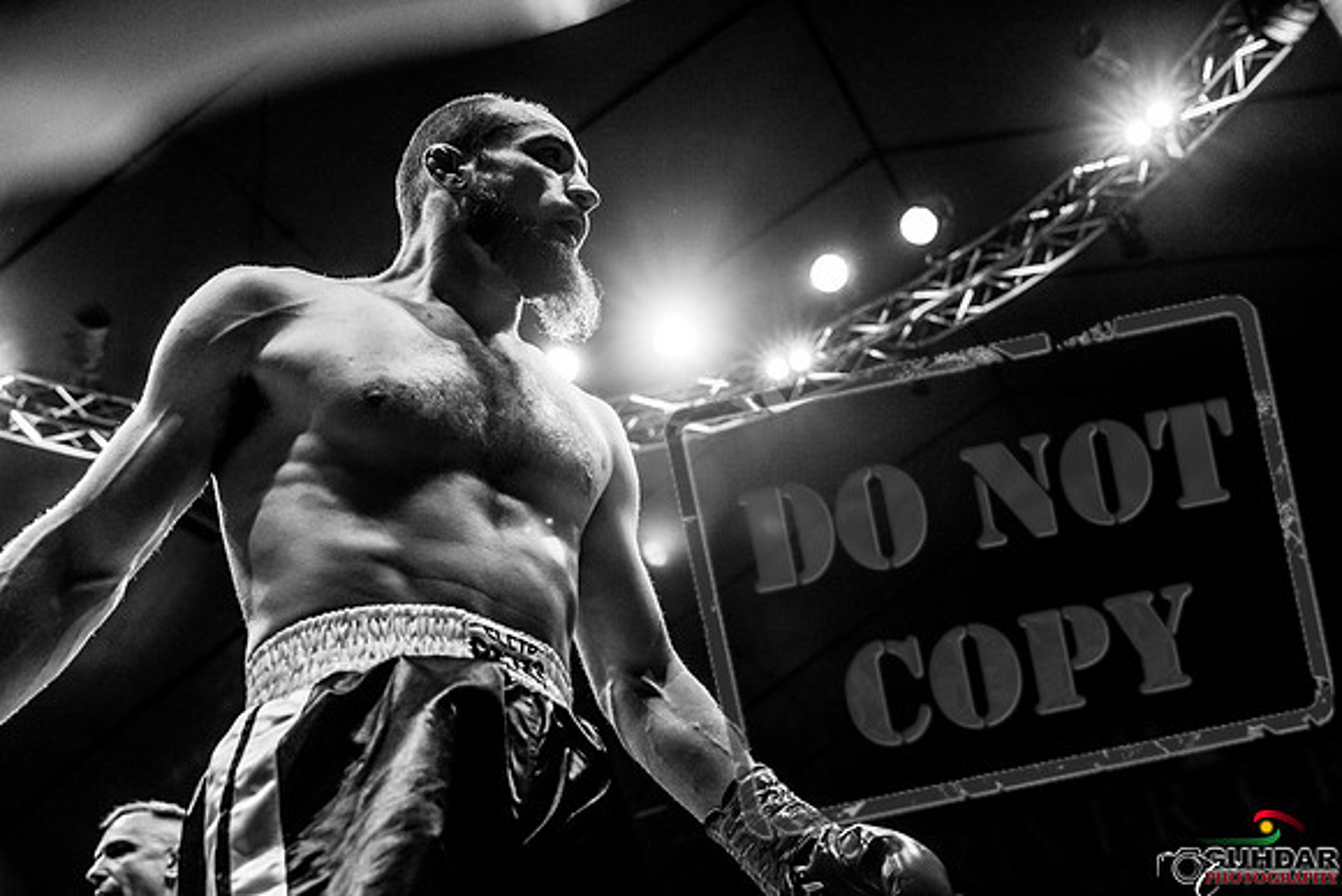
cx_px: 671
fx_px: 1454
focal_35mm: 39
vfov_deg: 34.2
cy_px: 448
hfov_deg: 49.5
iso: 4000
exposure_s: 1/1000
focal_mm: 39
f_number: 4
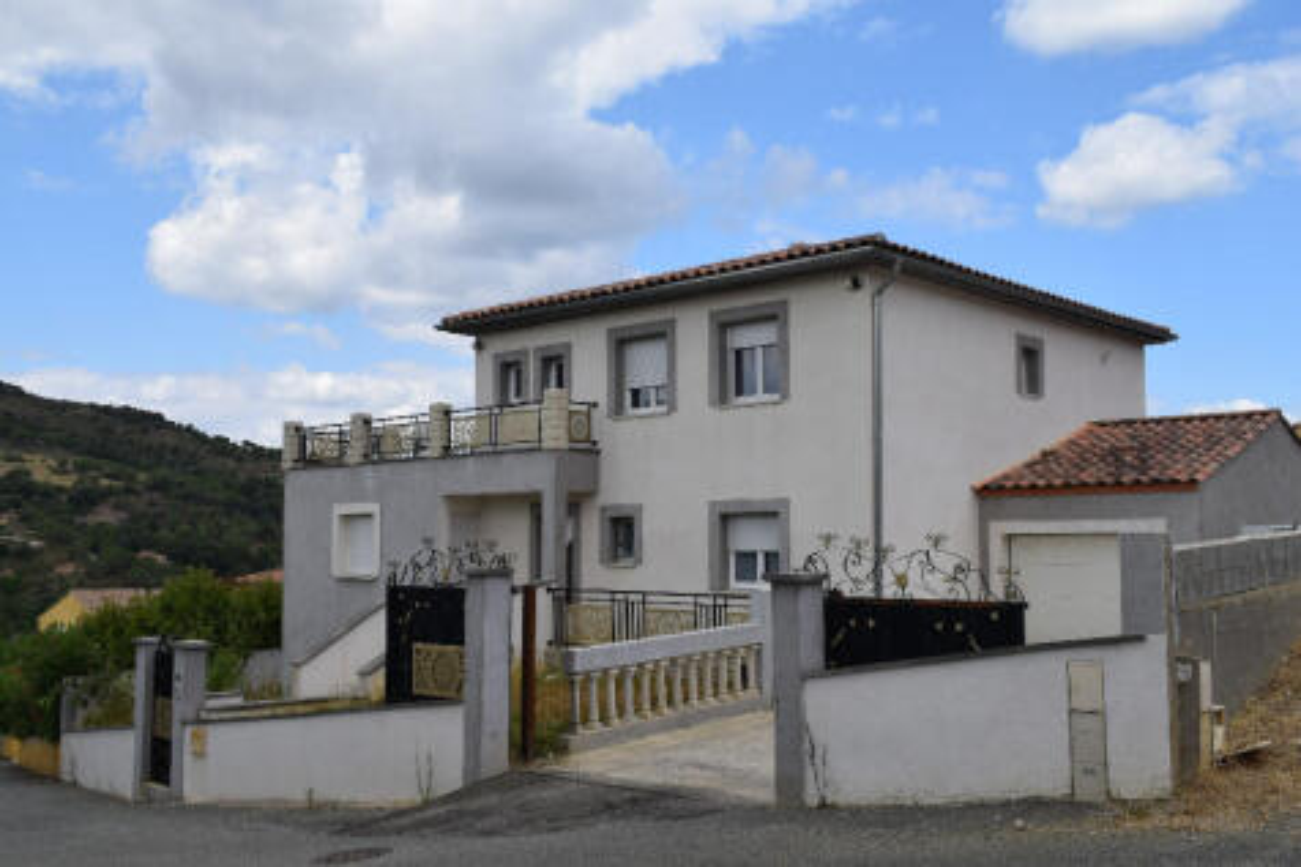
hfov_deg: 53.1
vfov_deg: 36.8
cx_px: 650
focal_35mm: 36
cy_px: 434
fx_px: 1300
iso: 200
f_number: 10
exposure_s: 1/400
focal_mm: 24
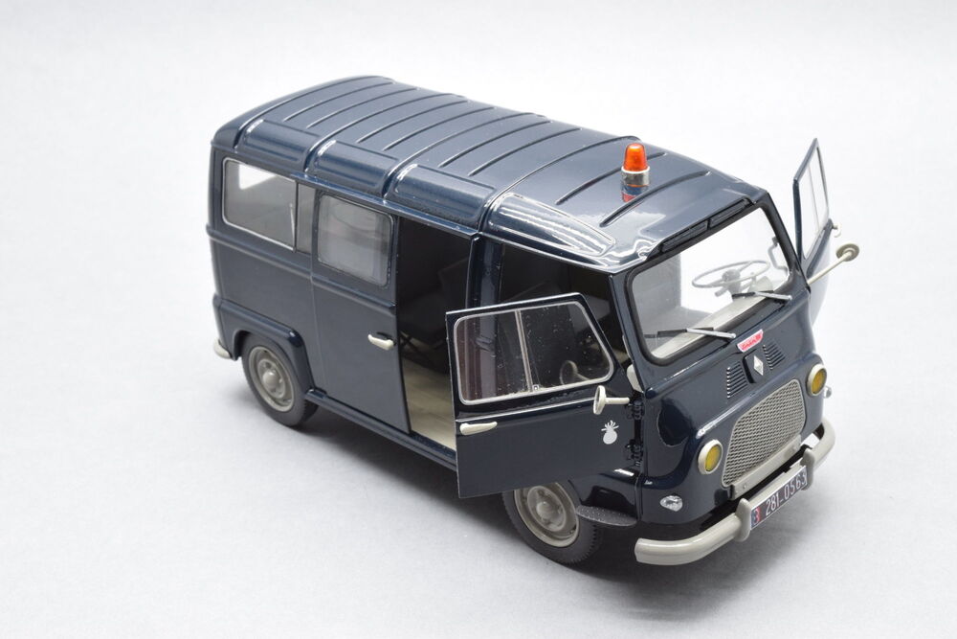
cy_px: 320
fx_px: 1436
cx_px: 478
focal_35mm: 54
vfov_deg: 25.1
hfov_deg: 36.9
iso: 640
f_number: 22
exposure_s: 1/3
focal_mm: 36
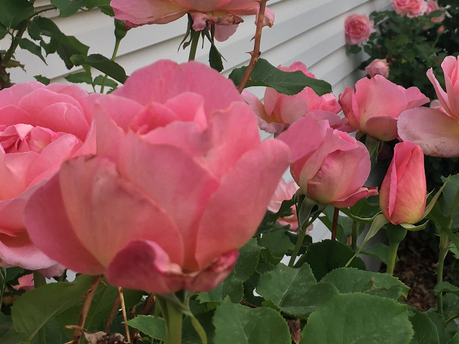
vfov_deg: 21.3
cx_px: 310
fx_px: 902
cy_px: 54
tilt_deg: -8.4
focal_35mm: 68
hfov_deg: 28.4
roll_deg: +1.3
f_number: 2.2
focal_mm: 4.15
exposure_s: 1/430
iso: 25
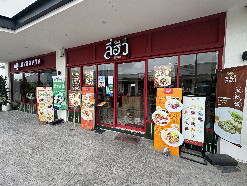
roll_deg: -0.2
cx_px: 124
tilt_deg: -2.5
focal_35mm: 14
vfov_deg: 85.7
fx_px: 100
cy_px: 93
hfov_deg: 102.1
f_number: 2.2
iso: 40
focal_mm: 2.22
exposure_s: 1/620
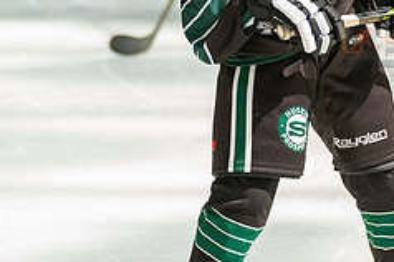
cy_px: 11
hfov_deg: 4.2
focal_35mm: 495
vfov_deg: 2.8
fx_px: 5410
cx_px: 341
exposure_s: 1/2500
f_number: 3.5
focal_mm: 176
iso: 1600
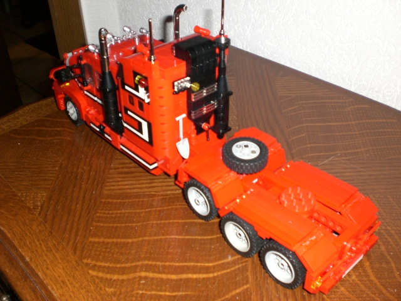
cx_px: 200
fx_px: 440
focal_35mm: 38
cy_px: 150
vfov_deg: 37.7
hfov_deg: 49.0
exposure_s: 1/60
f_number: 3.1
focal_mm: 6.3
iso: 200
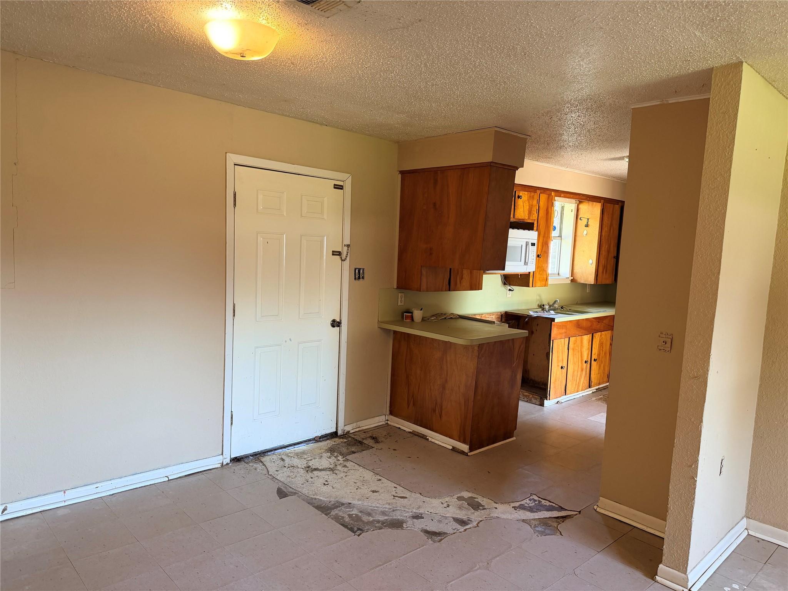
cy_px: 296
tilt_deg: -6.1
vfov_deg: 56.8
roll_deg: -2.5
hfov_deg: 71.6
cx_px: 394
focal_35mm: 24
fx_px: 546
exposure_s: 1/60
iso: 160
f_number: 1.78
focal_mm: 6.76
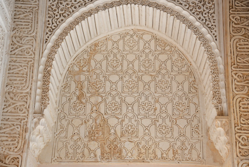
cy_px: 84
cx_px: 124
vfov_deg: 19.0
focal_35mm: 72
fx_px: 498
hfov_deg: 28.1
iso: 400
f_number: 5.6
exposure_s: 1/500
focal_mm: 72
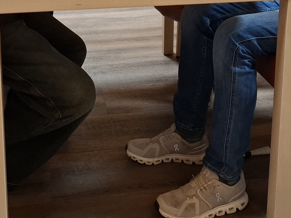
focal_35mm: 63
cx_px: 146
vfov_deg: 22.1
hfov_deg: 30.7
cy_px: -18
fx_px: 530
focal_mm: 5.54
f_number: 1.8
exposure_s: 1/33
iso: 250
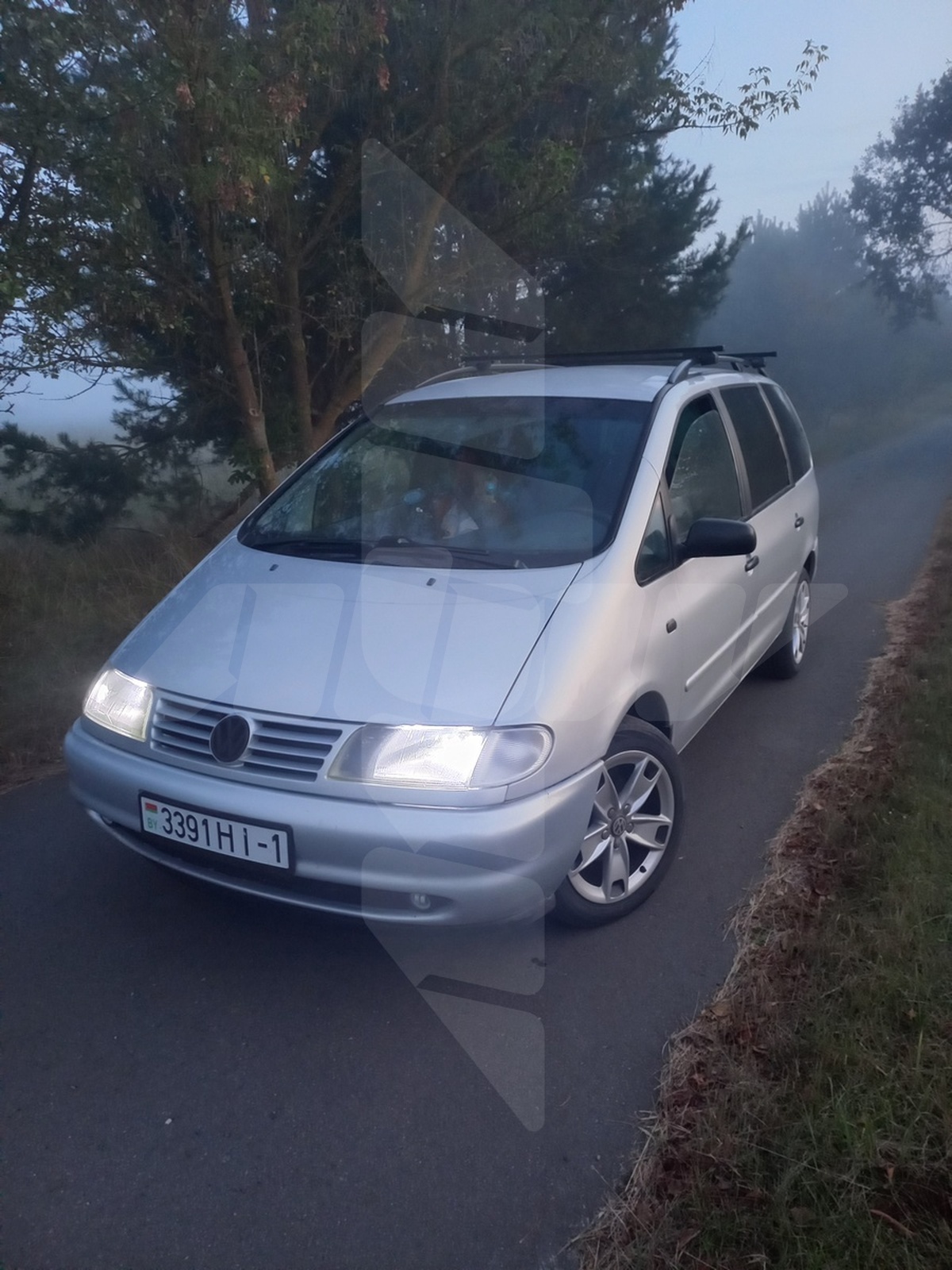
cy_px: 635
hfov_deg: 54.9
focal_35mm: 25
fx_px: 917
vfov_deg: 69.4
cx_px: 476
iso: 640
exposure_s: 1/25
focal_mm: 4.65
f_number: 1.8
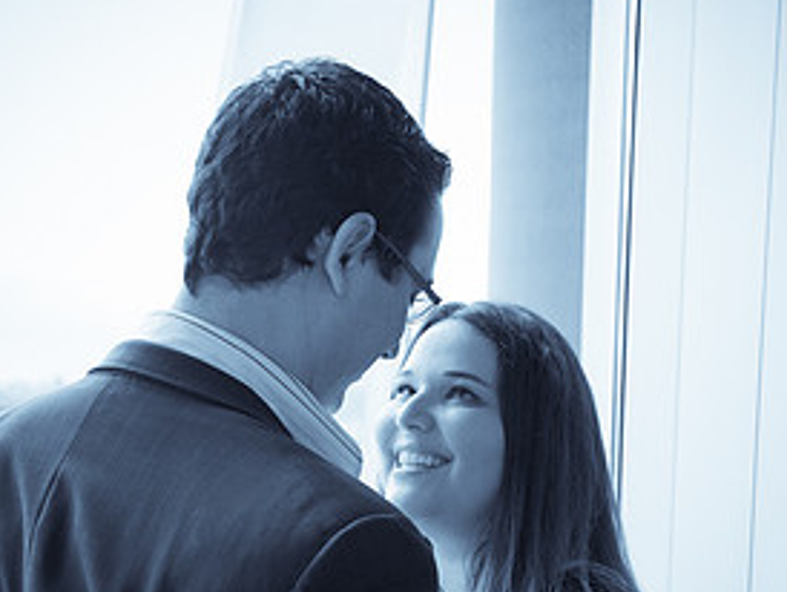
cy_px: 558
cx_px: 421
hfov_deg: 30.7
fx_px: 1434
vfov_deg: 22.6
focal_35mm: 63
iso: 1000
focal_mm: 40
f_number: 5.6
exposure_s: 1/125
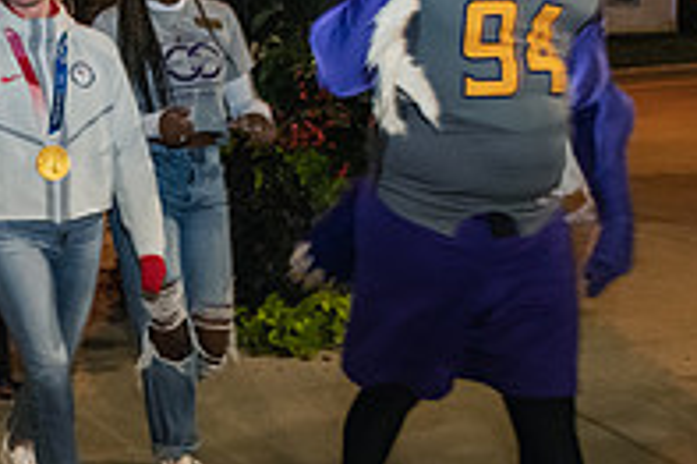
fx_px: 1083
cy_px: 218
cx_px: 46
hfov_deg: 33.4
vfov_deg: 24.1
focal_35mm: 56
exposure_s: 1/50
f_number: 3.5
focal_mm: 19
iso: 5000
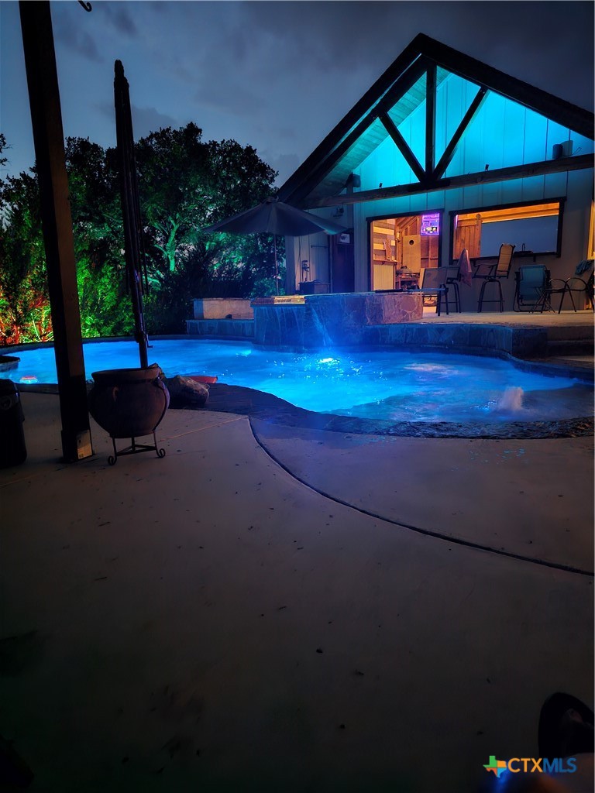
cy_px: 396
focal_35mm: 23
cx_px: 298
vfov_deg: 73.9
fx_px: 527
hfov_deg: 58.9
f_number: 1.7
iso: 2000
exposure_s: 1/8
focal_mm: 6.3
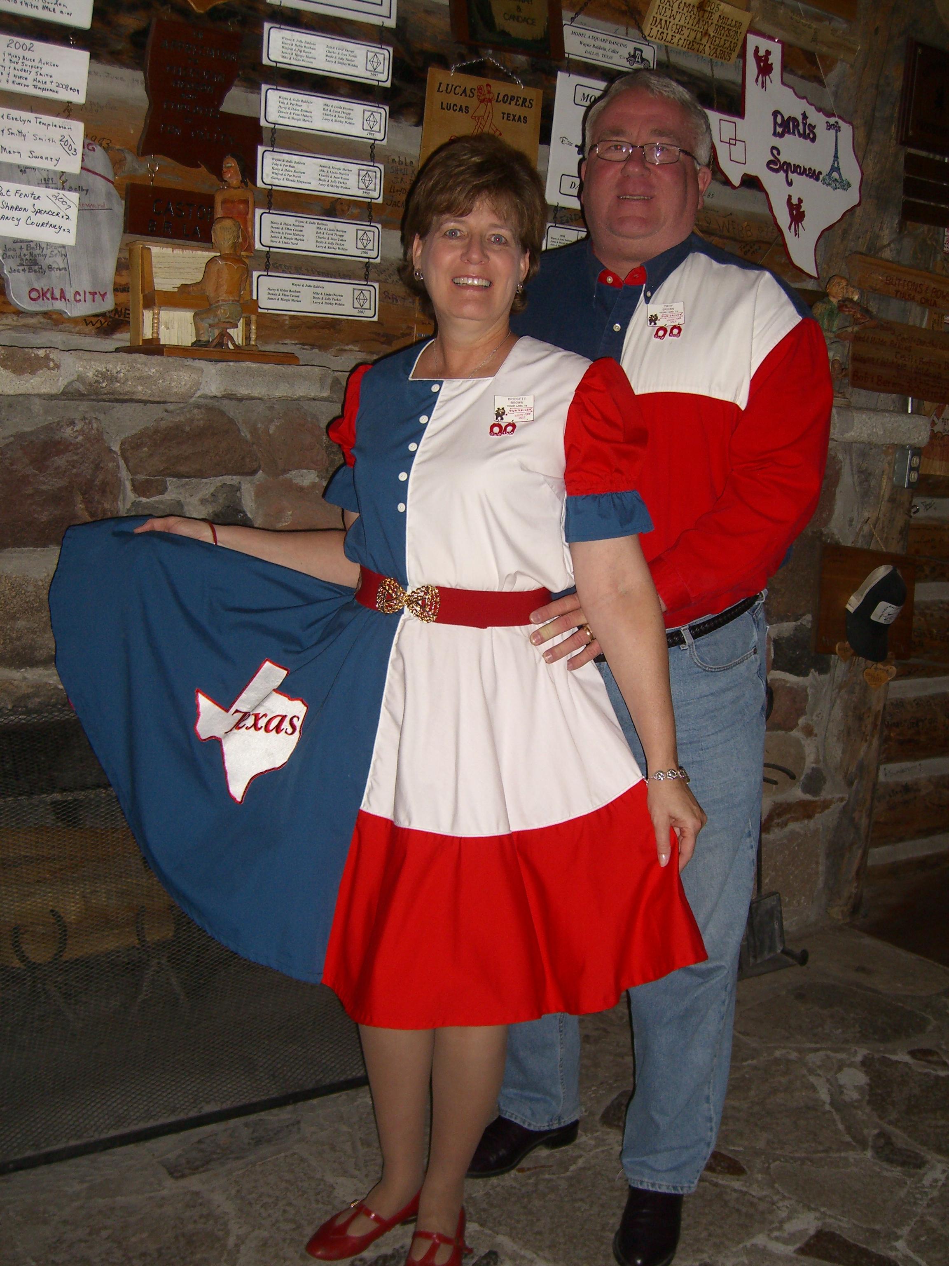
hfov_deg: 37.7
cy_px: 633
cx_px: 474
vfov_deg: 49.0
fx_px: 1389
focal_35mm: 38
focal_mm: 7.9
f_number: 2.8
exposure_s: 1/60
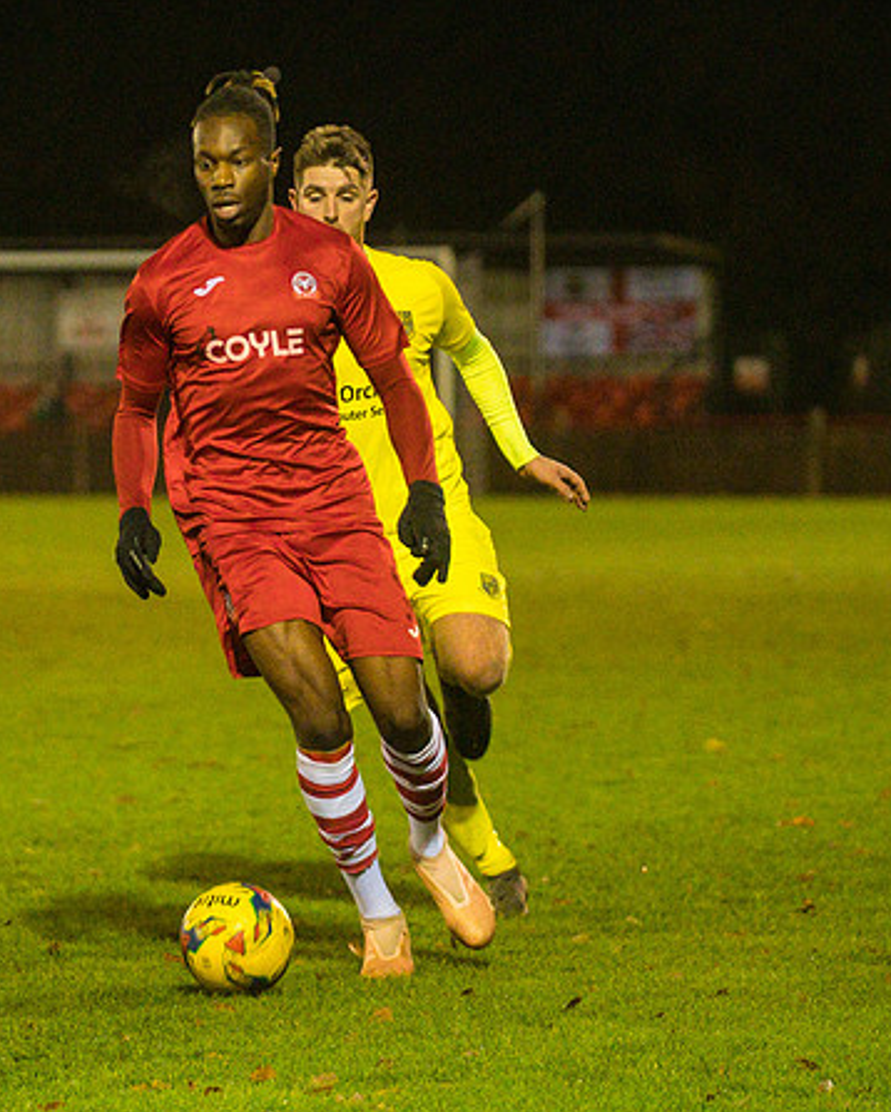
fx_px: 10146
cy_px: 557
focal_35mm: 308
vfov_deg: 6.3
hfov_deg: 5.0
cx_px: 234
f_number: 2.8
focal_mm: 145
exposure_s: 1/800
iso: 5000
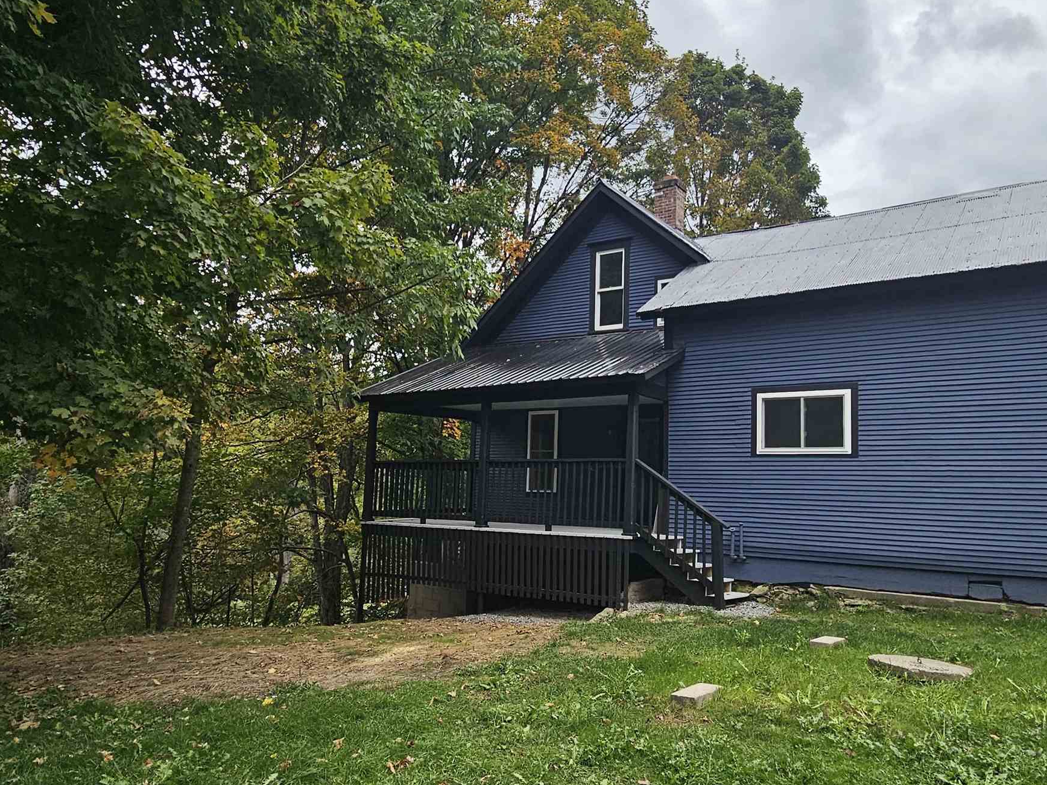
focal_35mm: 23
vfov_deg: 58.8
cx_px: 578
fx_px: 696
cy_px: 430
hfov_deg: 73.7
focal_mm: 2.2
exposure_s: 1/1033
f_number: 2.2
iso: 50
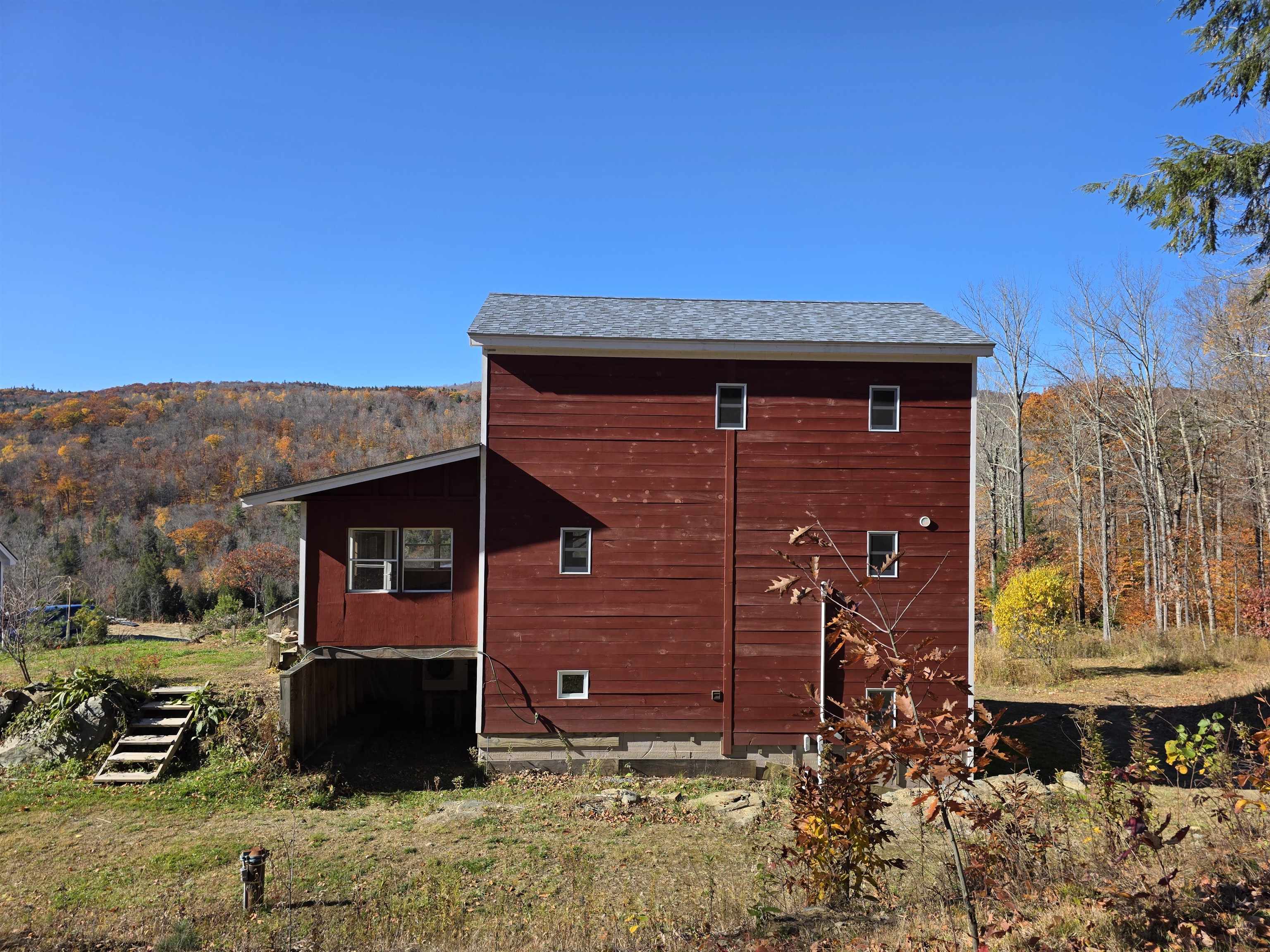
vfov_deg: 58.9
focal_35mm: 23
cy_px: 476
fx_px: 844
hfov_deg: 73.9
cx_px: 635
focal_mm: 6.3
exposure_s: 1/3677
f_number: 1.7
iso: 80
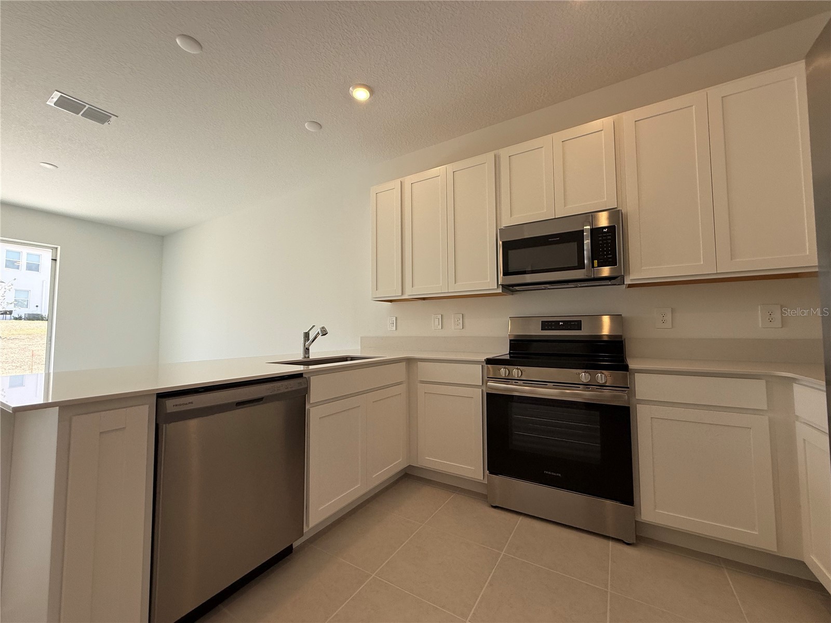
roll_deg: +0.1
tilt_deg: +4.6
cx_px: 416
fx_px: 336
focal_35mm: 14
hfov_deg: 102.1
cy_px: 312
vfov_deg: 85.7
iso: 64
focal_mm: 2.22
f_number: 2.2
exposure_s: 1/249
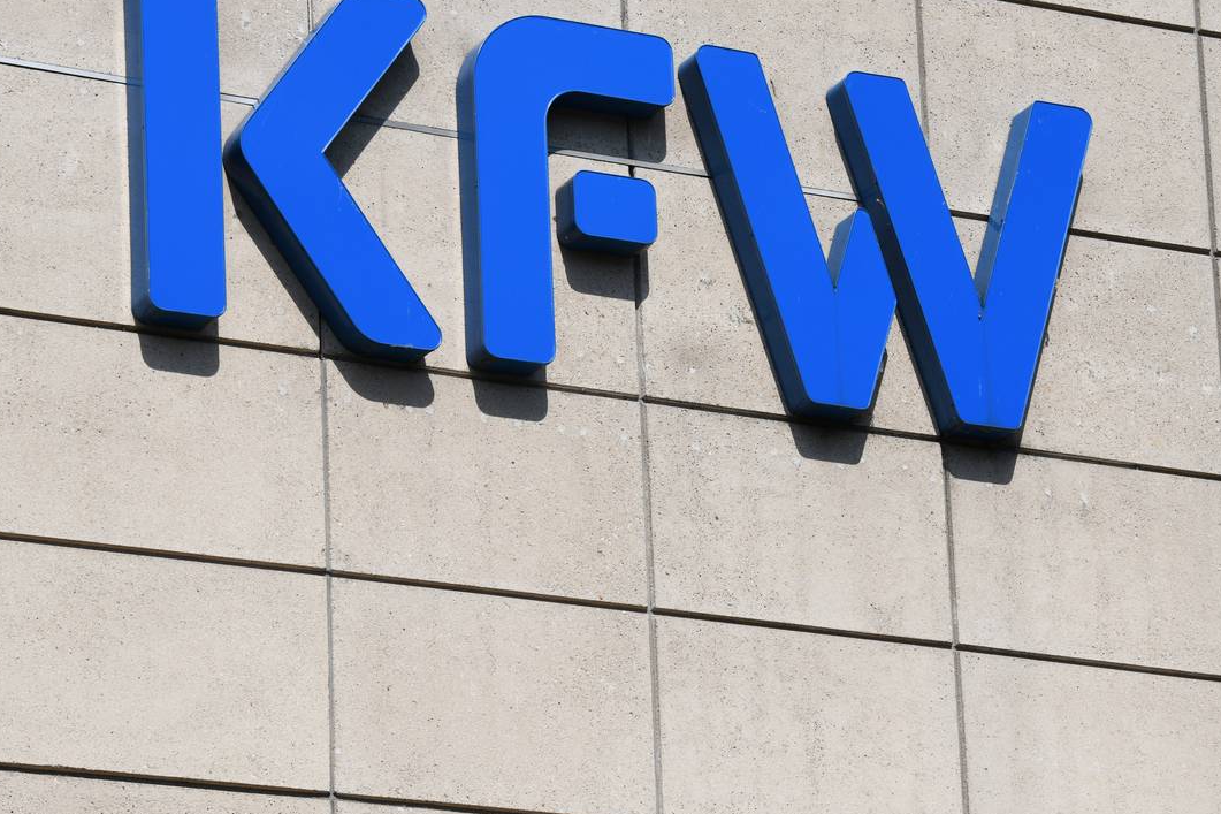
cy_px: 429
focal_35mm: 198
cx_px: 914
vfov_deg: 6.9
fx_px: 6714
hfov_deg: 10.4
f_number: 10
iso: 80
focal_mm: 105
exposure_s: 1/320
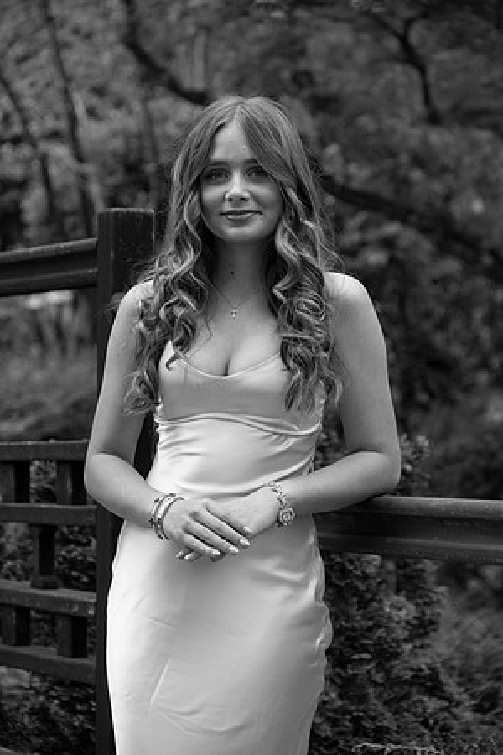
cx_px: 252
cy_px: 378
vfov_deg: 14.7
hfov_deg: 9.8
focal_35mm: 140
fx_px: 2934
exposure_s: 1/800
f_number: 6.3
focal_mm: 140
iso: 1250
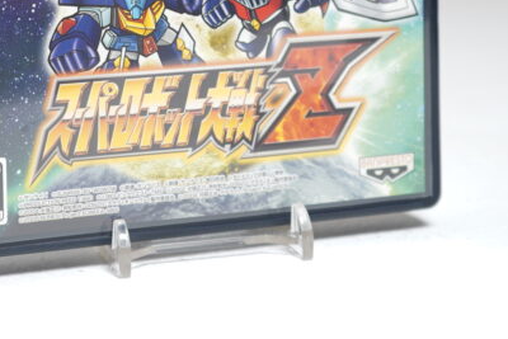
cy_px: -140
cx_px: 171
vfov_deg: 12.2
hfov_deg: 18.9
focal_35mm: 108
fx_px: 1524
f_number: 4
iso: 64
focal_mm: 36
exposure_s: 1/5
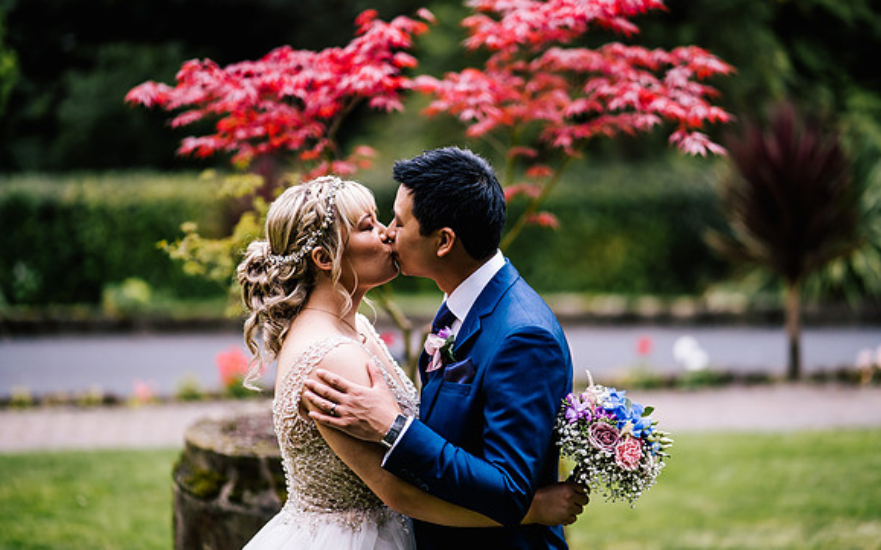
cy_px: 278
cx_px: 440
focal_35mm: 87
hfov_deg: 23.8
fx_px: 2088
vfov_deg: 15.0
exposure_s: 1/250
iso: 500
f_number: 1.4
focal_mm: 85
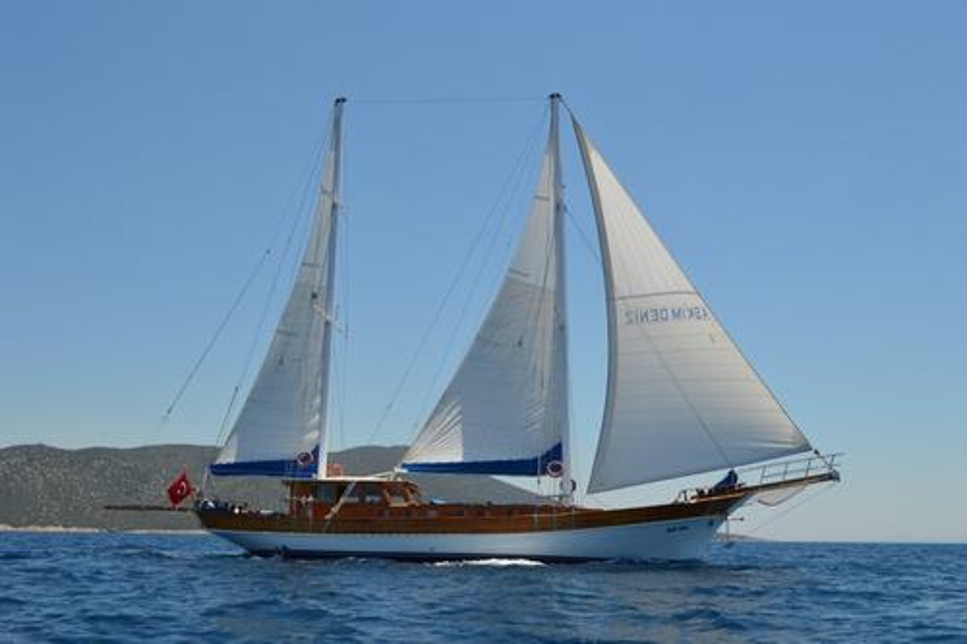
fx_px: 1047
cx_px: 484
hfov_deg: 49.6
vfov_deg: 34.2
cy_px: 322
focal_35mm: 39
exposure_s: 1/320
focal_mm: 26
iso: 100
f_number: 9
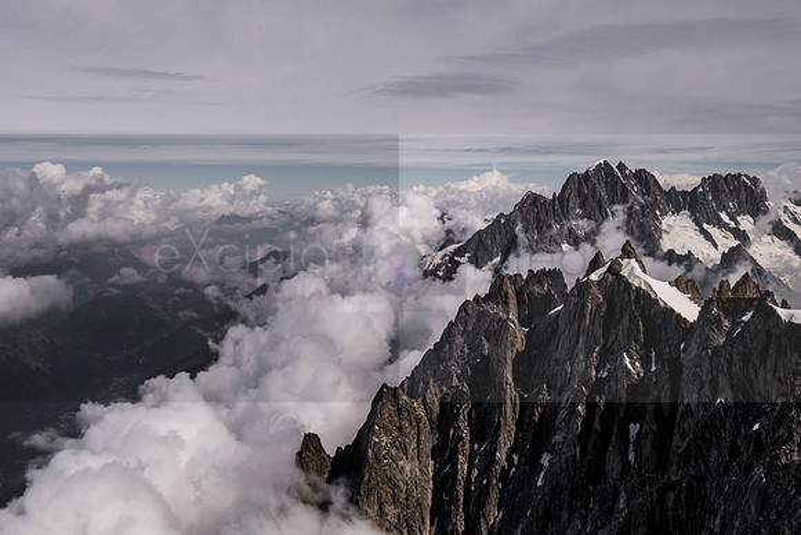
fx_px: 871
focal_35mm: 39
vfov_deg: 34.1
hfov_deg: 49.3
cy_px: 244
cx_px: 366
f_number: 11
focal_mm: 24
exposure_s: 1/850
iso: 200
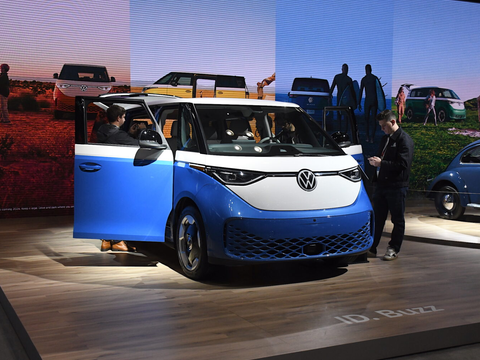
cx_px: 243
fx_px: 610
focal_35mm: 44
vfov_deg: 32.9
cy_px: 181
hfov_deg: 42.9
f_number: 5
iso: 2500
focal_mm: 27
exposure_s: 1/1600
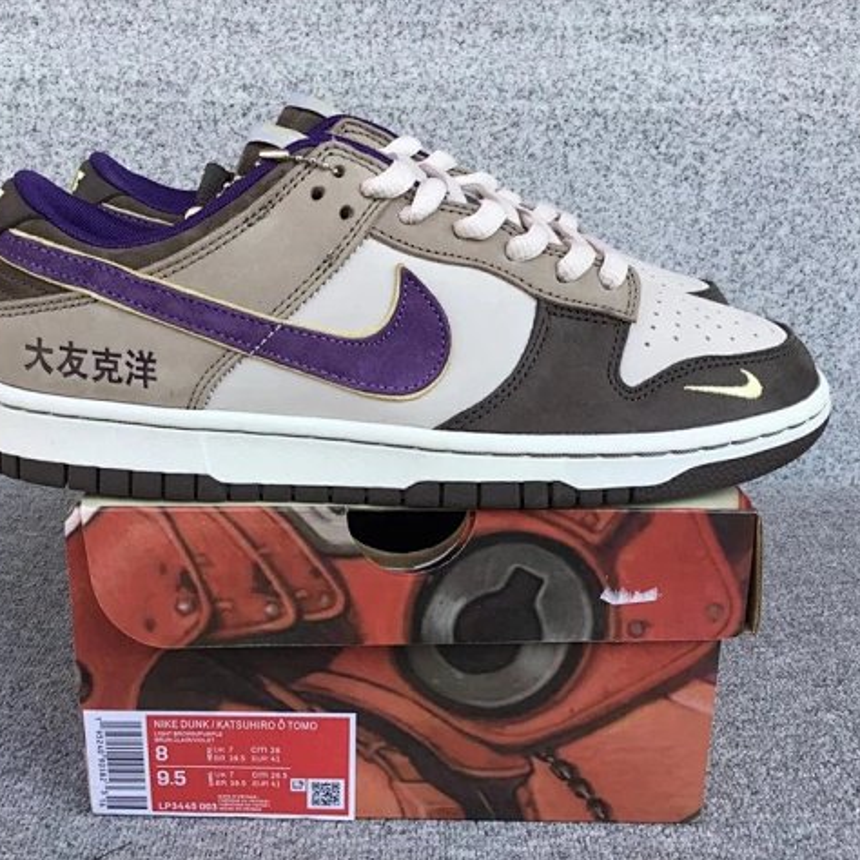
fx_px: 1040
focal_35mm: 37
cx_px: 408
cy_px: 430
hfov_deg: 44.9
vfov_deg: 44.9
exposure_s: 1/357
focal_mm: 3.3
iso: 25
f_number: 2.4
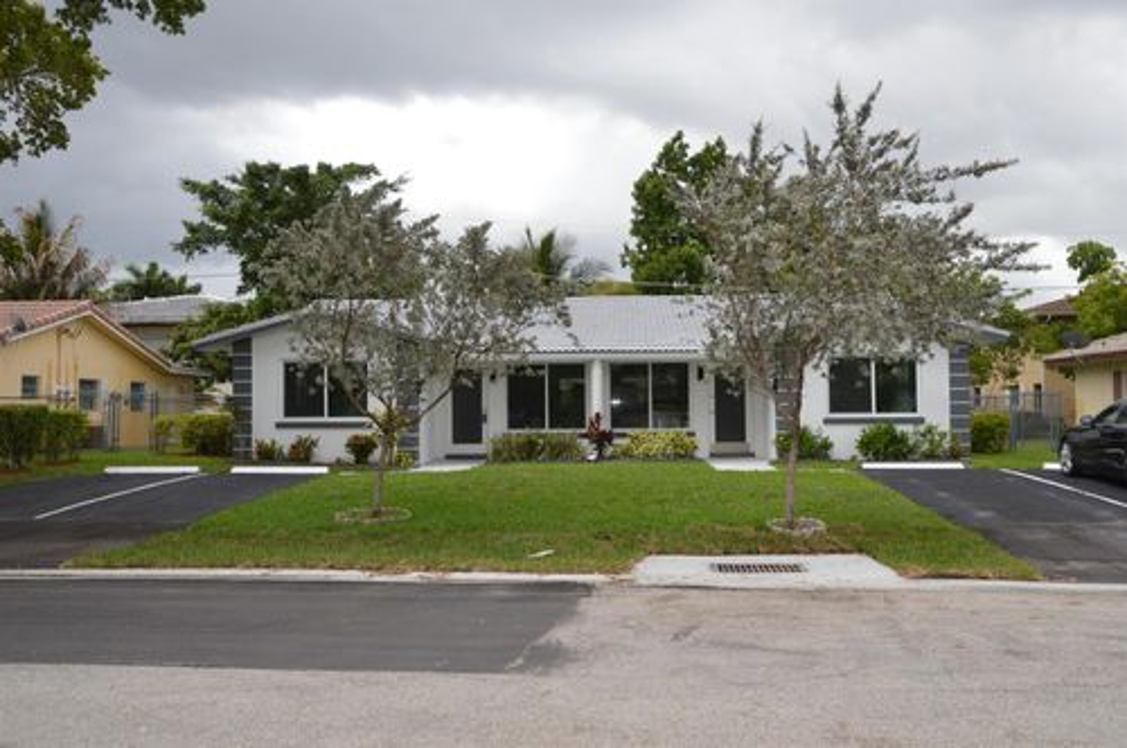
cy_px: 374
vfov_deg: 36.8
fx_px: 1126
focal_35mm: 36
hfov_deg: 53.2
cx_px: 564
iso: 100
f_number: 8
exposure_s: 1/200
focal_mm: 24
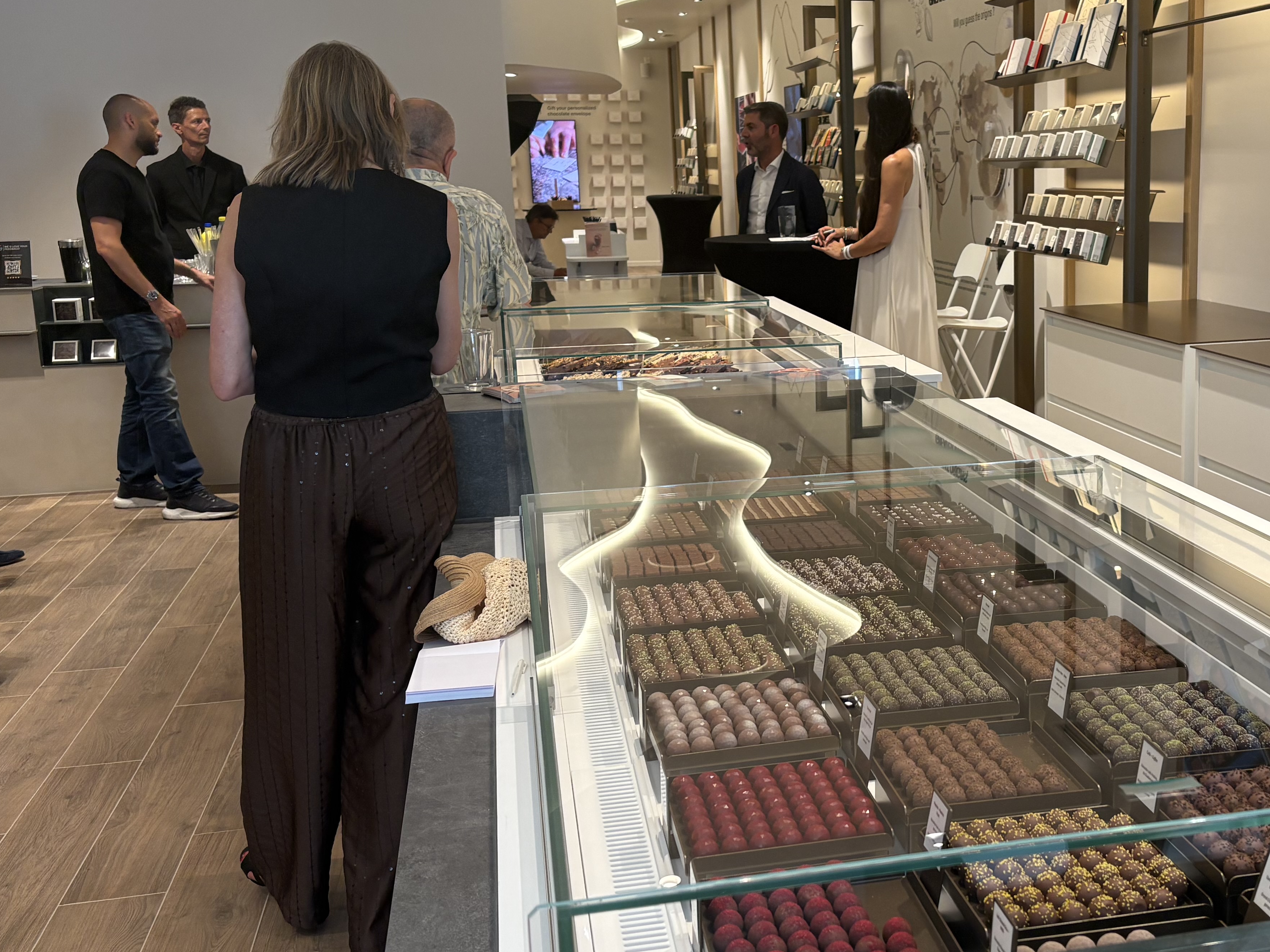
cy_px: 438
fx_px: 1541
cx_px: 906
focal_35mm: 42
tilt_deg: -10.6
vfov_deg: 34.3
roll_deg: +1.3
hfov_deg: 43.7
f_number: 1.6
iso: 80
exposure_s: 1/100
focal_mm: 5.96
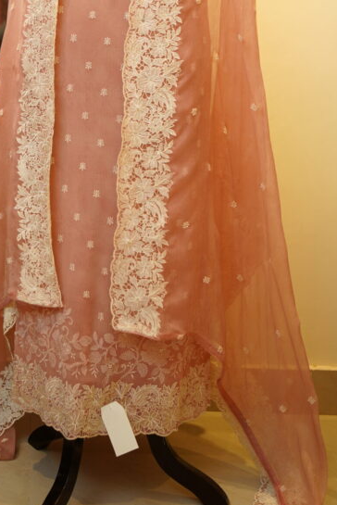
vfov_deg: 25.2
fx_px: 1080
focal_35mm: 77
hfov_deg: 17.5
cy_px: 15
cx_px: 32
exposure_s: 1/125
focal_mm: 35
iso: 160
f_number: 2
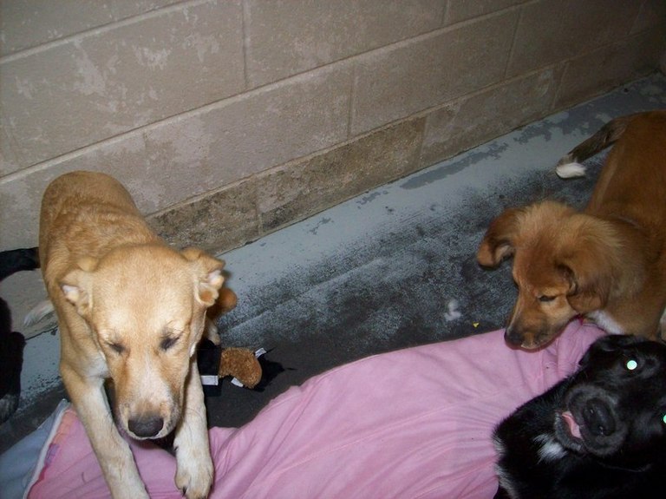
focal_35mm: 36
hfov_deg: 51.4
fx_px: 692
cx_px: 333
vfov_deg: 39.6
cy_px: 250
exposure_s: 1/64
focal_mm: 6
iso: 200
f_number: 2.7
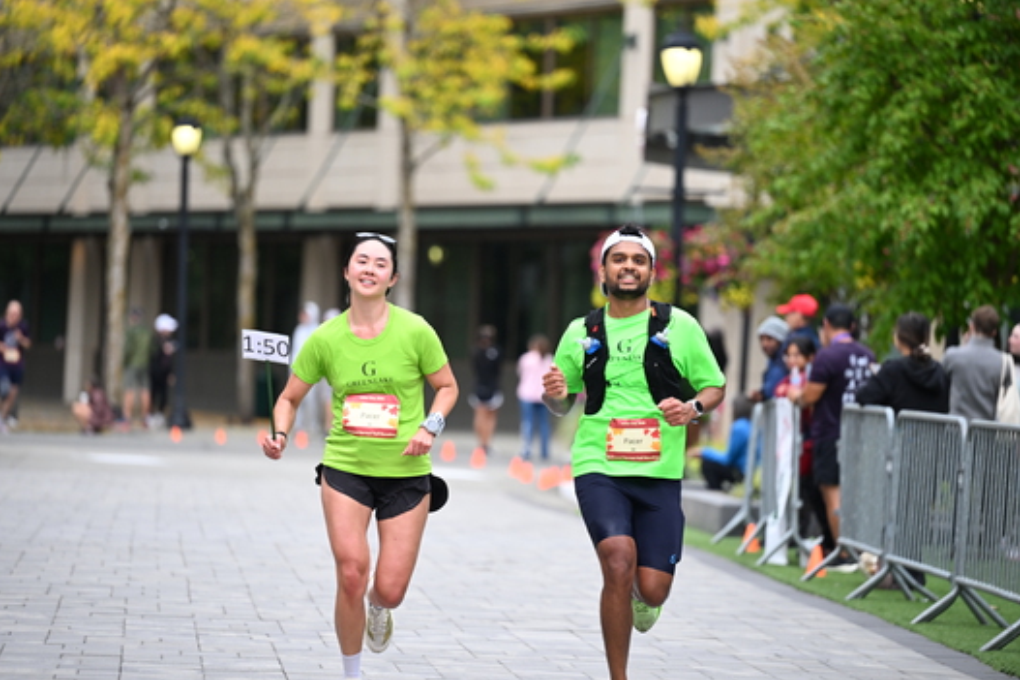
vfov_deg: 7.3
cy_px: 354
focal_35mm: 188
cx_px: 499
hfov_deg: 10.9
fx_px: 5325
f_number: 2.8
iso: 800
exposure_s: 1/2000
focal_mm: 180
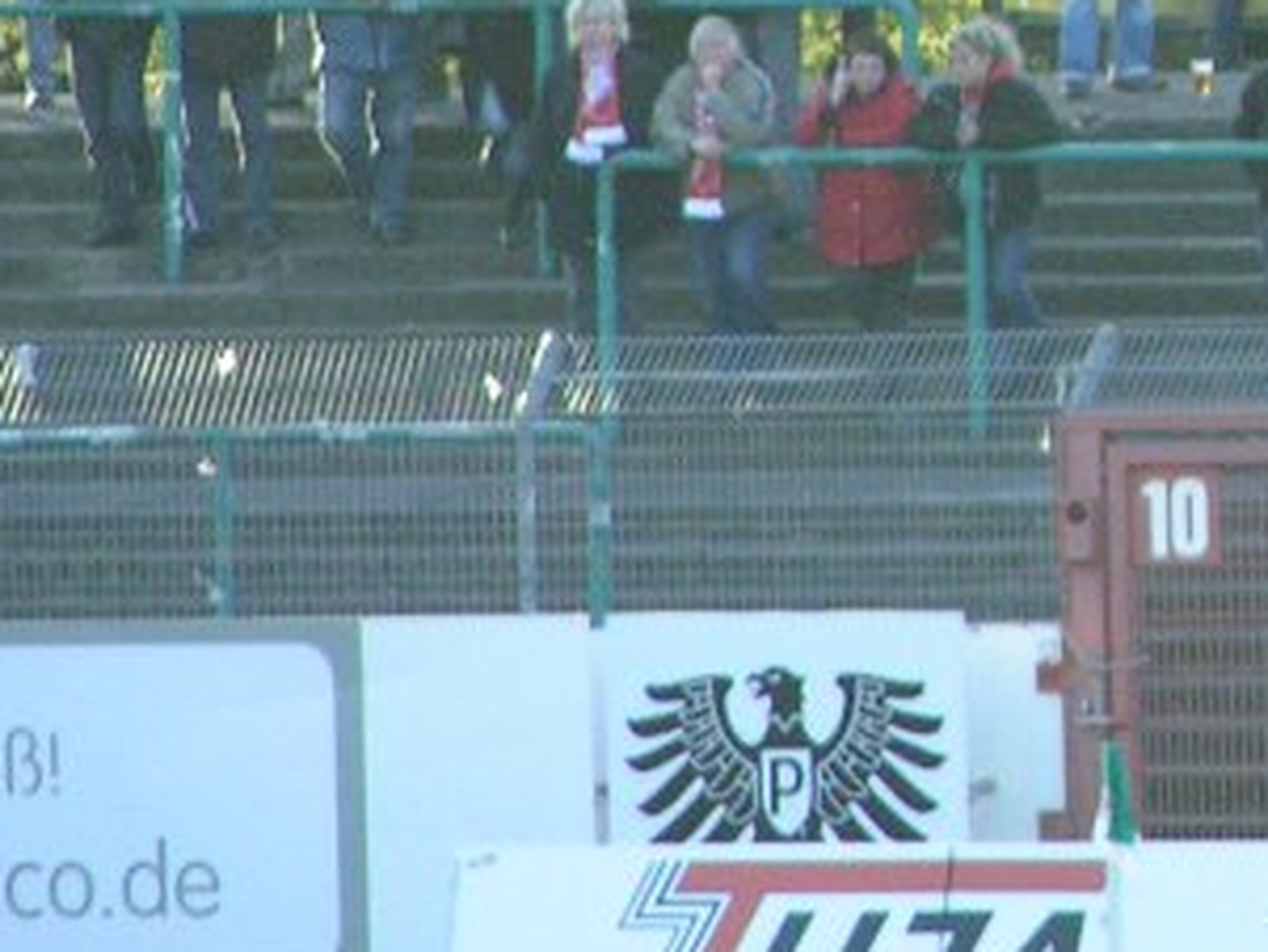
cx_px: 1500
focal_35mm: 1010
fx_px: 37012
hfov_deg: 2.0
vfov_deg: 1.5
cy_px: -126
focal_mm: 58
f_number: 3.5
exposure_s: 1/320
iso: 200
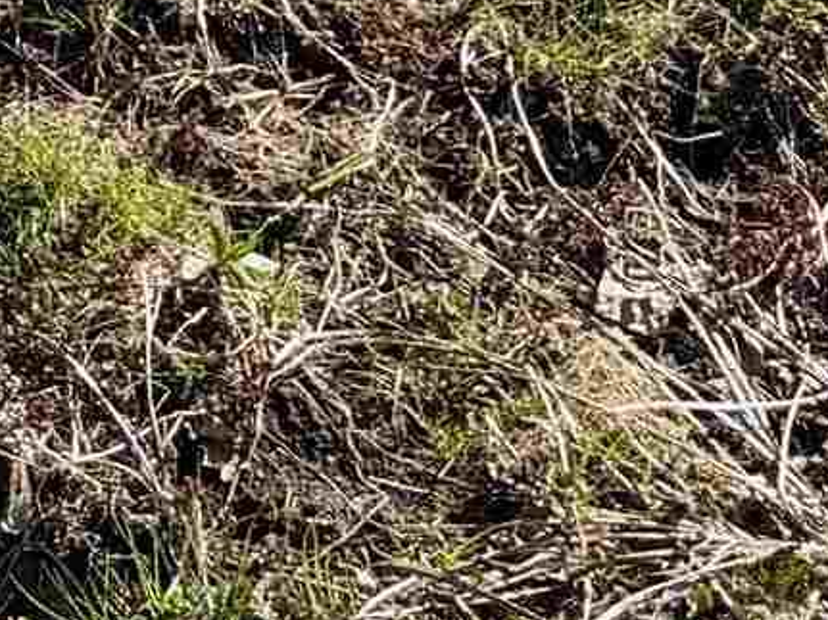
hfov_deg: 9.8
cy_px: -829
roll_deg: +0.2
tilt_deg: -8.1
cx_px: -1360
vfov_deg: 8.1
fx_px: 4089
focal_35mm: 171
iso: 80
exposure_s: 1/1949
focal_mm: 6.76
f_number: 1.78
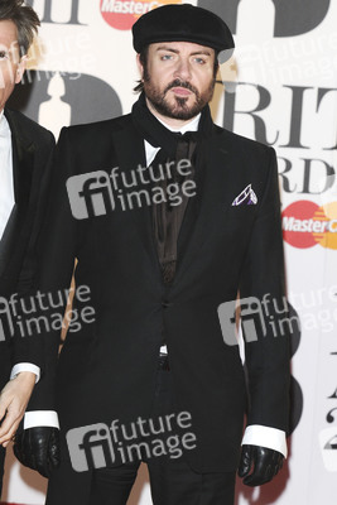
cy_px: 252
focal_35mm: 120
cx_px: 168
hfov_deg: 11.4
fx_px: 1683
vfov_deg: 17.1
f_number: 5
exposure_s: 1/160
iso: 640
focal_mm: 80
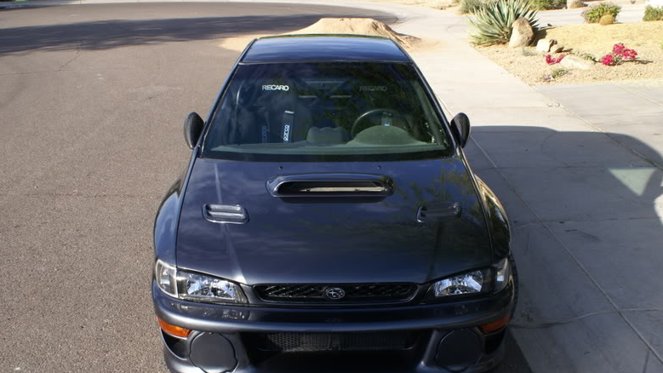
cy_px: 225
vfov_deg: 28.3
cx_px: 325
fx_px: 738
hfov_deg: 48.4
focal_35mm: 42
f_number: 10
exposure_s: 1/80
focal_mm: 26
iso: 100
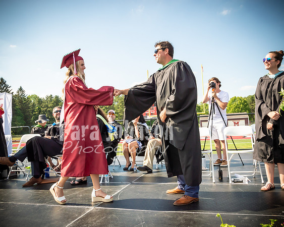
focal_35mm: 29
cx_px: 142
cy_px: 114
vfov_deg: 50.3
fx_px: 242
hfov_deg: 60.9
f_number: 7.1
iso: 200
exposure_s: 1/800
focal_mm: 17
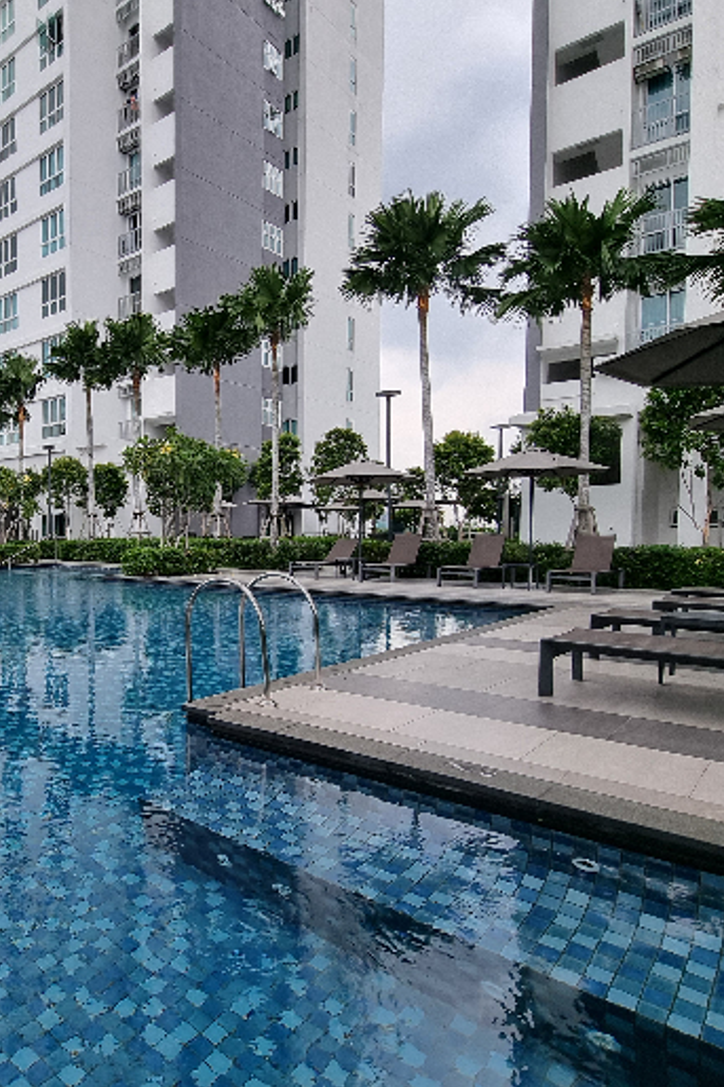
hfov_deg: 56.1
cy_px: 559
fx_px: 634
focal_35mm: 21
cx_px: 167
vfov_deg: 81.2
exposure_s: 1/1216
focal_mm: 2.2
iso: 50
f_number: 2.2
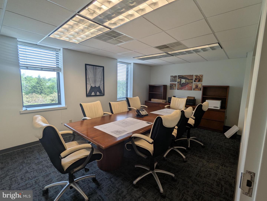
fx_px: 124
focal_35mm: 16
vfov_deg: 78.2
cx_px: 134
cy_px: 100
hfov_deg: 94.4
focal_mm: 2.35
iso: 44
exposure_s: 1/176
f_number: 2.2
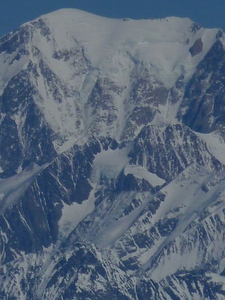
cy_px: 164
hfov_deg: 1.4
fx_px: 8925
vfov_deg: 1.9
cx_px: 14
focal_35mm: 1029
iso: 80
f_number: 6.3
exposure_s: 1/2000
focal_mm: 49.2
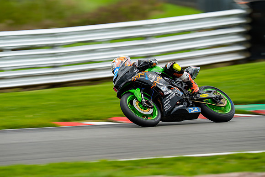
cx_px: 132
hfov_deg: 5.2
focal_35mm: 400
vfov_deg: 3.4
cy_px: 88
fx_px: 2945
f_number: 5
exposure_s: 1/160
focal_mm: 400
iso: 125
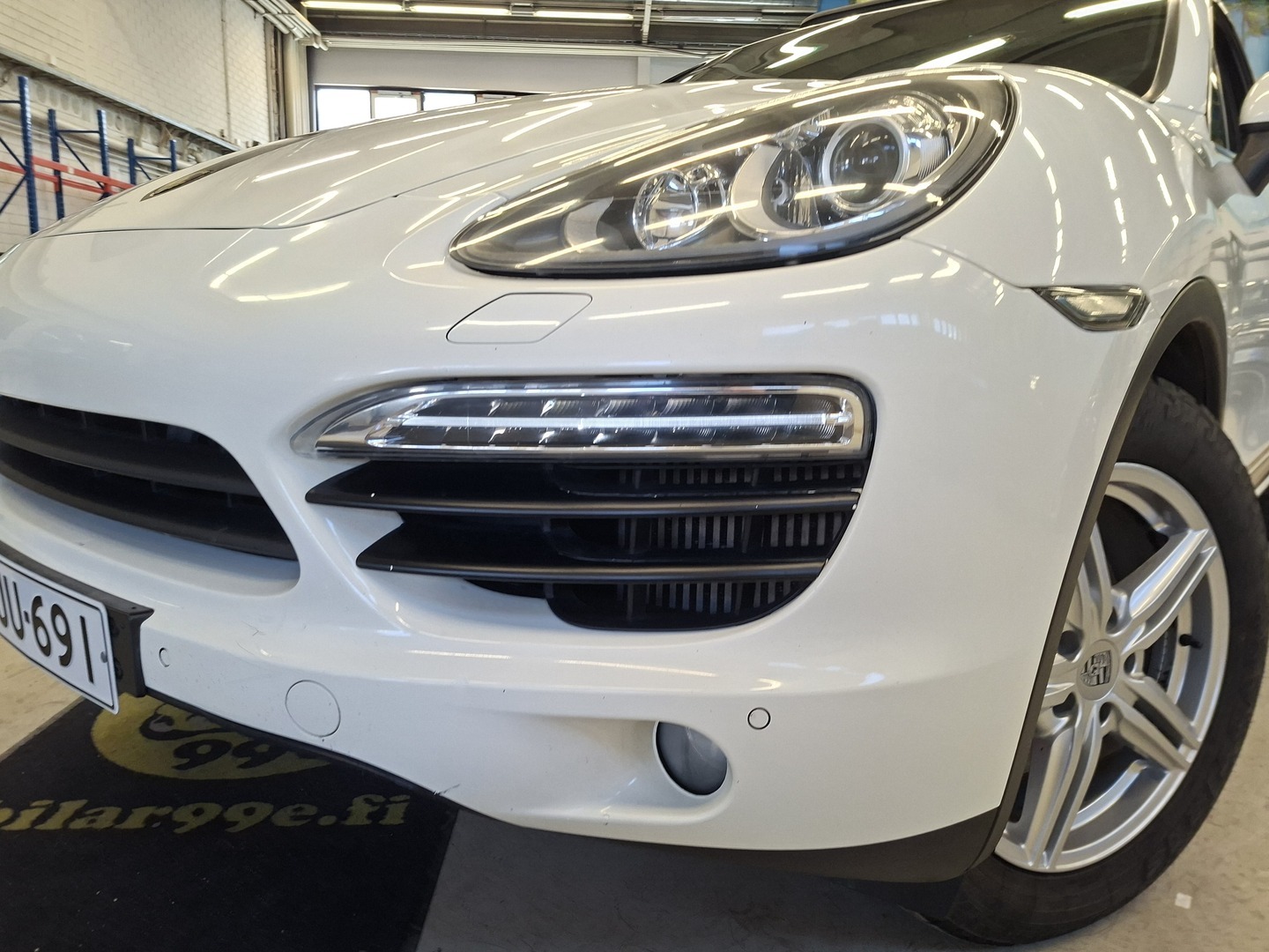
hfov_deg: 73.9
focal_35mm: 23
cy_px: 476
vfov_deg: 58.9
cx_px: 634
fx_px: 843
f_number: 1.8
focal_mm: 5.54
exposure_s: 1/100
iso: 125
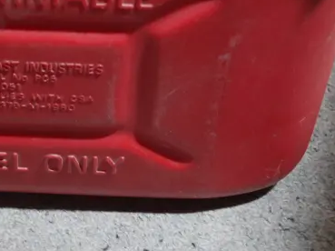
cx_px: 60
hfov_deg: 19.4
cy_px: -37
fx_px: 967
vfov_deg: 14.4
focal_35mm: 100
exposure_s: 1/60
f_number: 4
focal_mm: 18
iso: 800
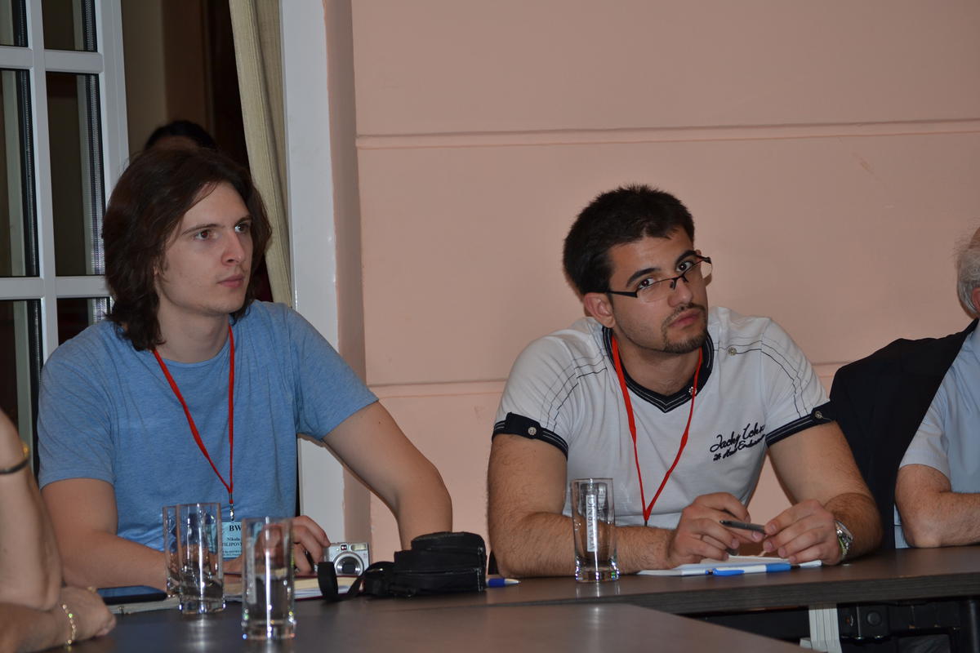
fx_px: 3266
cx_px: 490
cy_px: 326
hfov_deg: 17.1
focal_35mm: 120
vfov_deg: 11.4
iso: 200
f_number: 5.6
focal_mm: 80
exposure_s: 1/60
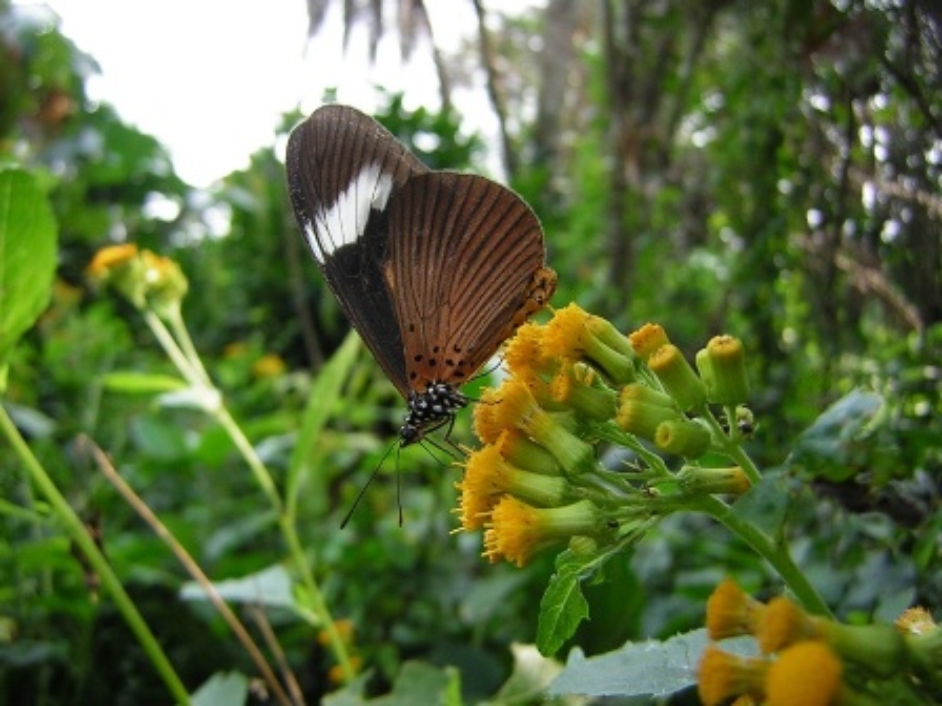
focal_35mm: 36
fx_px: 980
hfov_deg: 51.4
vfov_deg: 39.7
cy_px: 353
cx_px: 471
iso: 50
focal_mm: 4.7
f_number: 2.6
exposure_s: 1/107
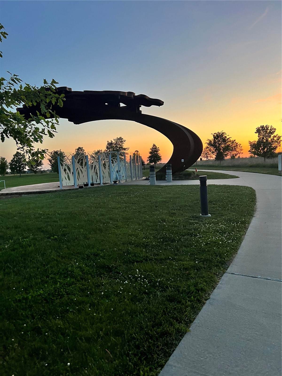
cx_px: 141
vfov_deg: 67.3
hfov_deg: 53.1
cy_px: 188
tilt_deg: -3.6
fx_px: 282
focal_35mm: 26
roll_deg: +2.8
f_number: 1.5
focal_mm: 5.7
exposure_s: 1/73
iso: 125
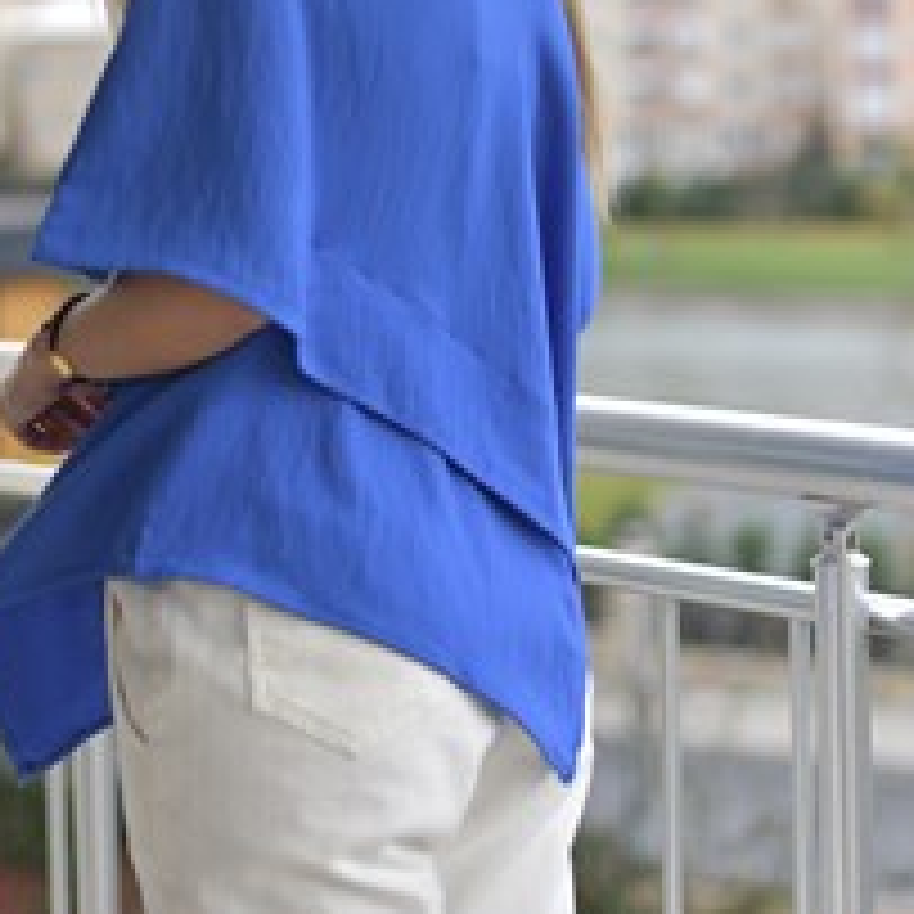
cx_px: 284
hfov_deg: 17.9
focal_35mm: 97
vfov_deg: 17.7
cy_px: 153
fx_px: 2898
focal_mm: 50
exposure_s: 1/8000
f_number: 2
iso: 1250
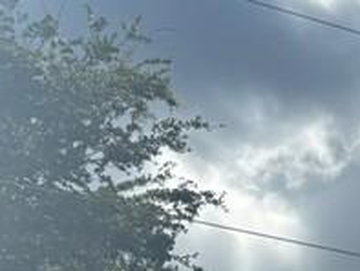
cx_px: 424
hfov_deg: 14.2
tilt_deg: +8.4
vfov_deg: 10.3
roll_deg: -1.7
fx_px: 1405
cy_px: 498
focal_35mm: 135
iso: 50
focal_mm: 5.96
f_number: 1.6
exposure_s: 1/5076
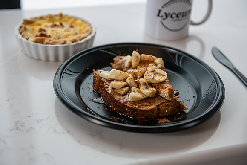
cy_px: 82
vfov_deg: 22.6
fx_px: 412
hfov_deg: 33.4
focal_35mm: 60
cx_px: 124
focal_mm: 60
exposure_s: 1/200
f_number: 4
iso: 200
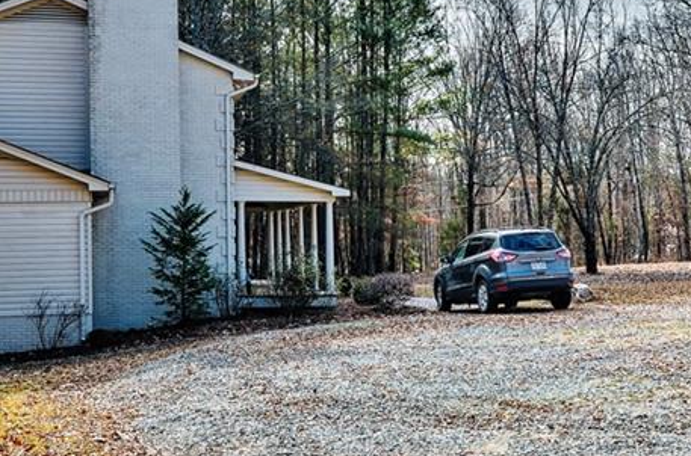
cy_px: 247
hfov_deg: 35.0
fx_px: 1093
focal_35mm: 57
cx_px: 410
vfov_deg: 23.6
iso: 200
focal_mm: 17
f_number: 8
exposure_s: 1/125
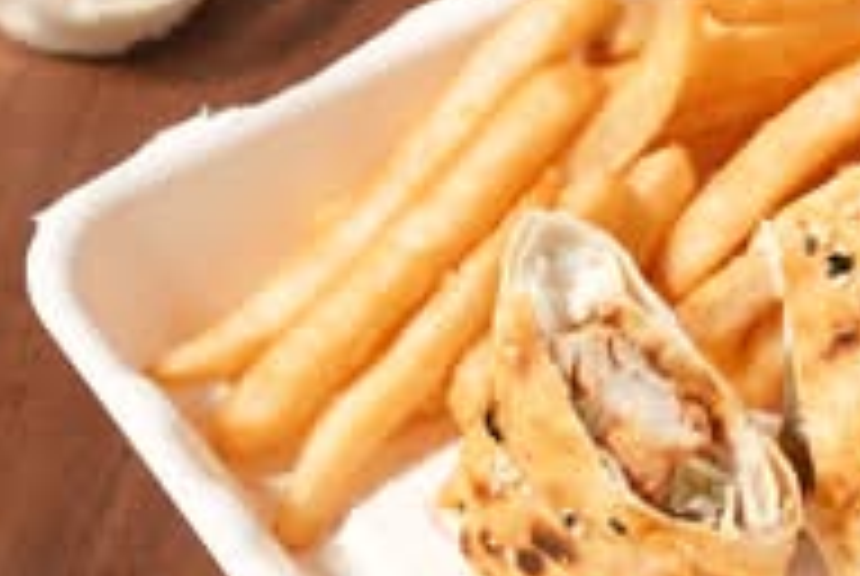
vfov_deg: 8.0
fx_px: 4115
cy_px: -14
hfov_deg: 11.9
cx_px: 752
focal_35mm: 172
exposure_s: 1/30
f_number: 4.5
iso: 500
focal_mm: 50
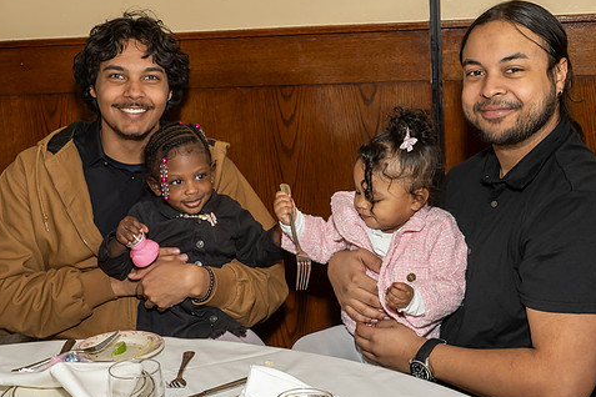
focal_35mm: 64
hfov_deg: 31.4
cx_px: 250
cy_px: 164
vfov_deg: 21.2
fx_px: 1059
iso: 640
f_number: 7.1
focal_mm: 31
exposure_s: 1/250
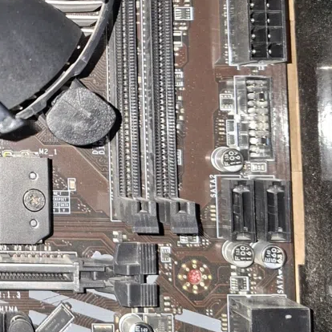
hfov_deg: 23.4
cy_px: 51
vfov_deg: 25.1
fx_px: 727
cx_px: -74
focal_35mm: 67
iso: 160
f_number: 1.8
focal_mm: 5.54
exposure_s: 1/100
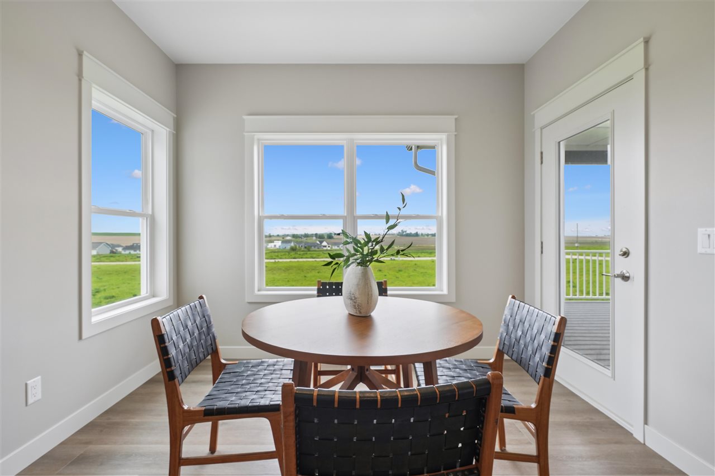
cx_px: 358
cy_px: 238
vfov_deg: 73.7
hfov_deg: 96.7
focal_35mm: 16
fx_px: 318
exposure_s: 1/160
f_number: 10
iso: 400
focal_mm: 16
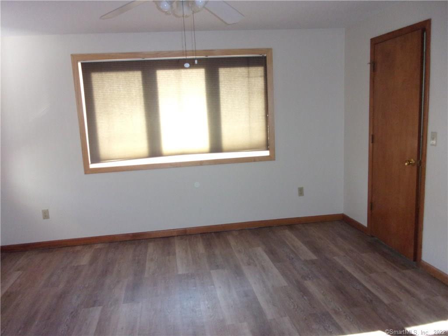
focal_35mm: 28
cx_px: 224
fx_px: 362
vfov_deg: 49.7
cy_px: 168
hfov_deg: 63.4
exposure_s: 1/34
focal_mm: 5.1
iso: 400
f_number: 3.9
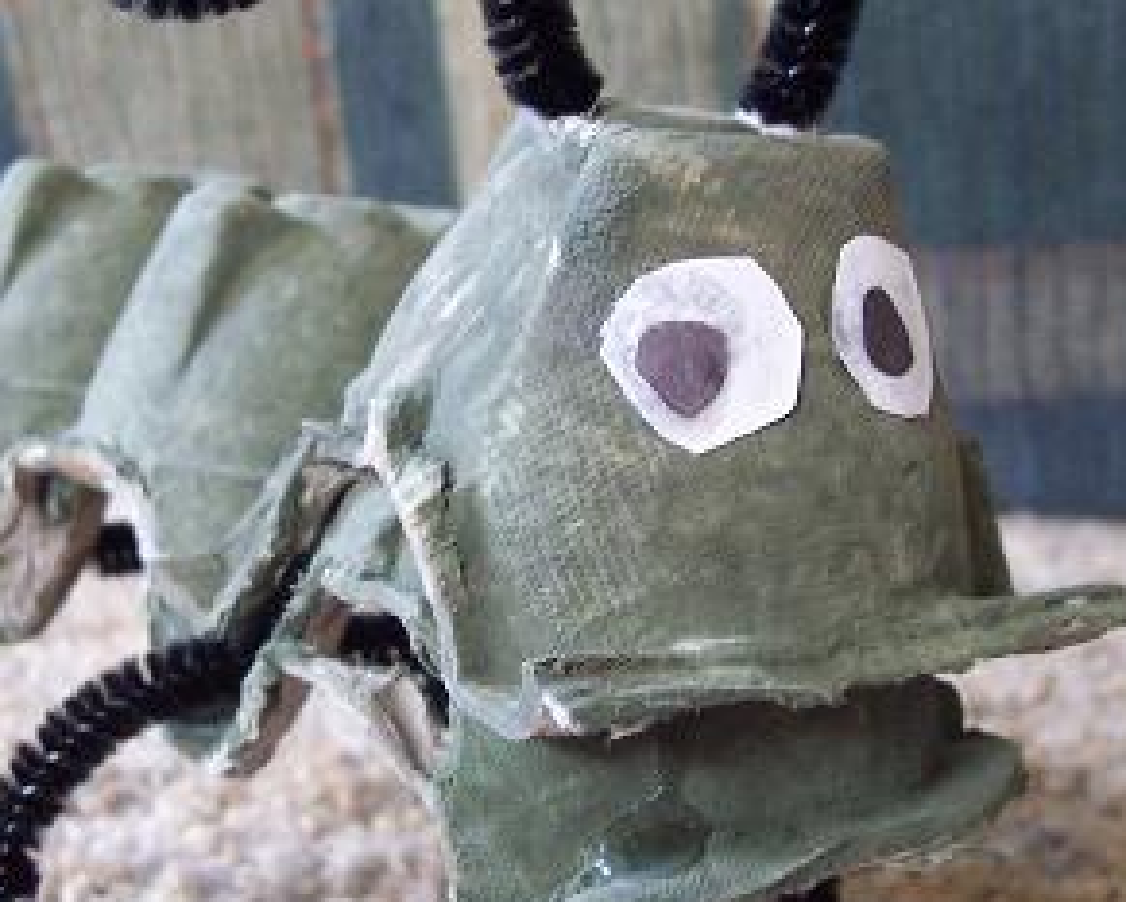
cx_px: 480
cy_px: 424
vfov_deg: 24.2
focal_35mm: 63
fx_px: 2100
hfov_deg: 30.0
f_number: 2.8
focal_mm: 5.6
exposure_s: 1/10
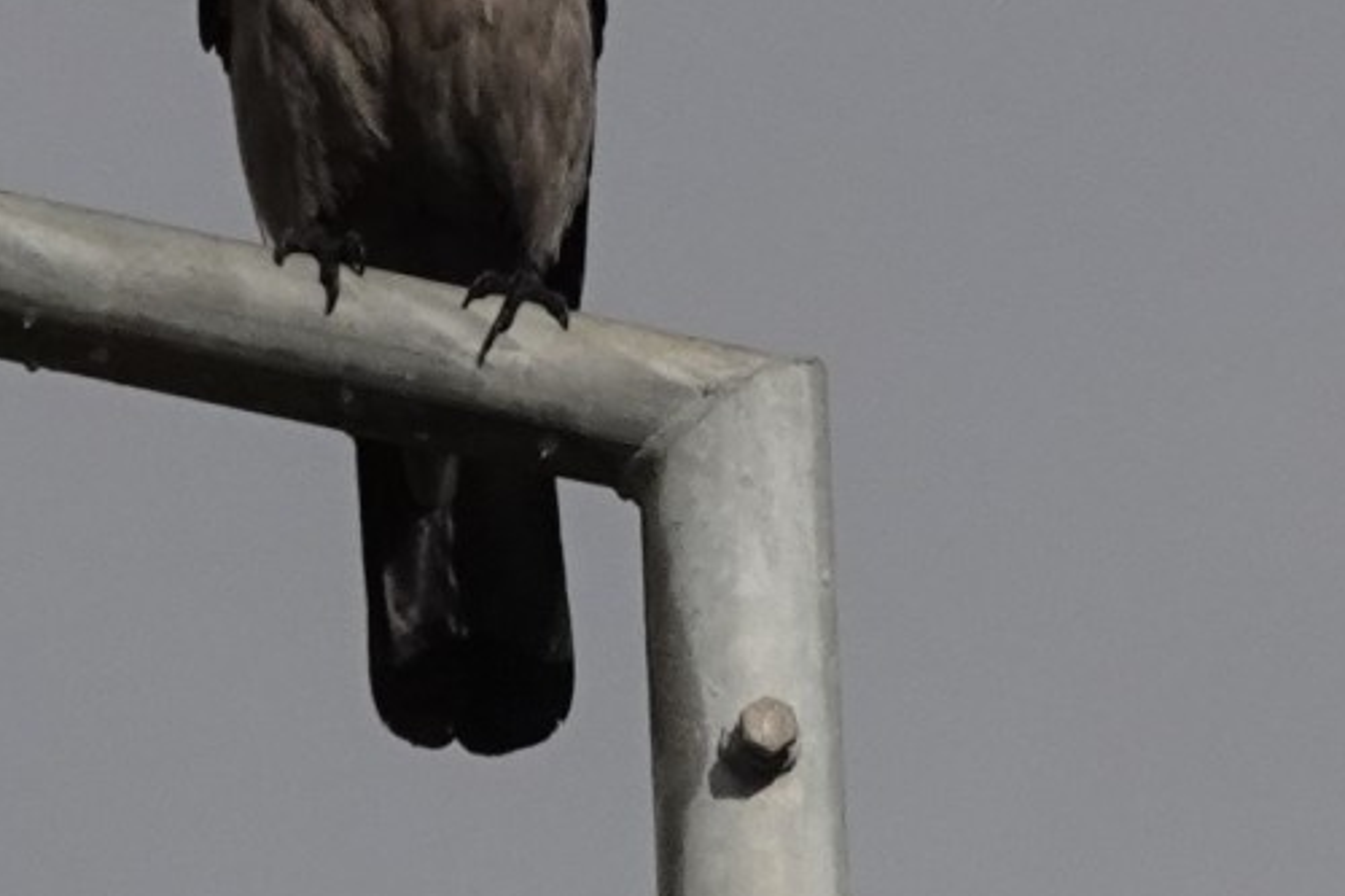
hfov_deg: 4.0
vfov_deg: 2.6
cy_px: -16
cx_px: 100
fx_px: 19383
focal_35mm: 519
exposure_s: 1/2000
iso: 250
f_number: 6.3
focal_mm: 90.45
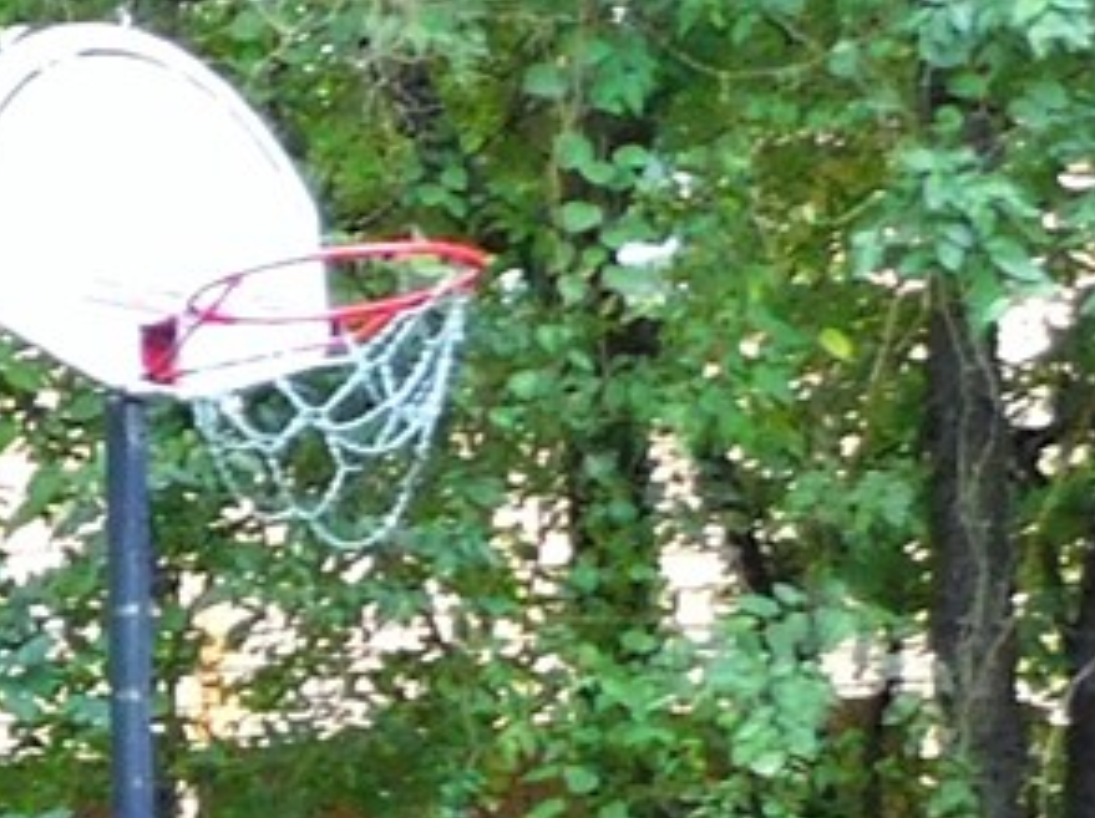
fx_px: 5087
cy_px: 1012
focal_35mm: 161
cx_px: -1581
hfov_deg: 10.5
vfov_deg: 9.1
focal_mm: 4
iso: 180
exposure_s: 1/30
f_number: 3
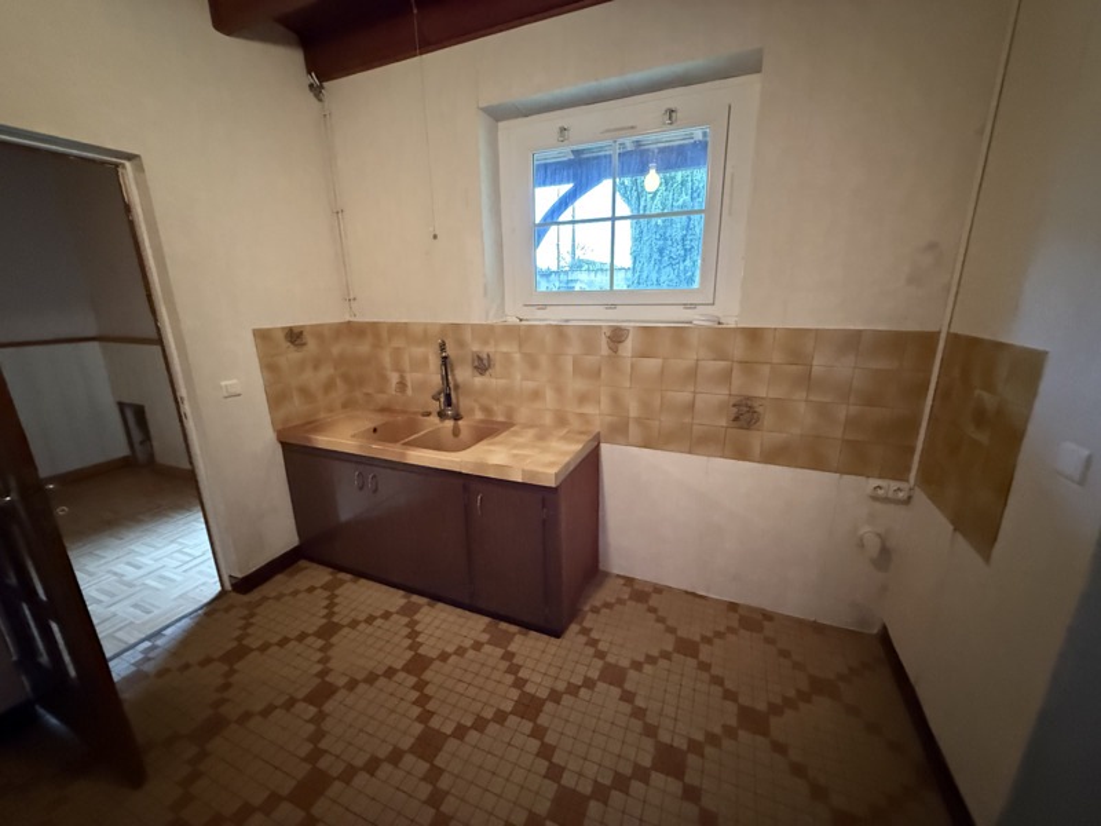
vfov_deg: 85.7
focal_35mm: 14
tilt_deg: -15.7
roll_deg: +1.3
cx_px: 550
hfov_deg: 102.1
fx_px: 445
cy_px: 413
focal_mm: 2.22
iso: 1250
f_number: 2.2
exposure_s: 1/33
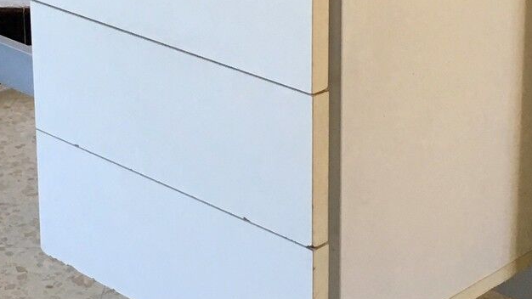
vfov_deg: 11.7
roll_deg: +1.0
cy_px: -66
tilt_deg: -15.7
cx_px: 250
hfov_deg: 21.1
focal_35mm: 101
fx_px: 1425
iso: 50
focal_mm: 4.15
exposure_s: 1/33
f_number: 2.2
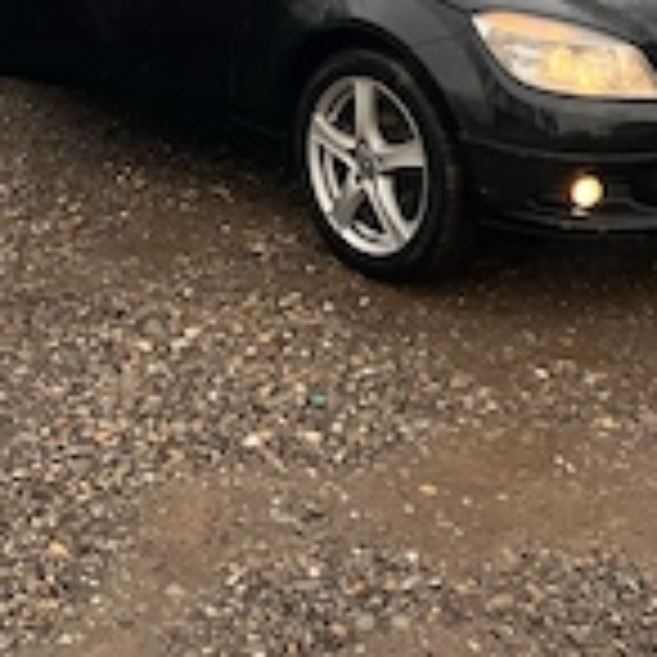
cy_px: -32
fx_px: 1353
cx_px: 315
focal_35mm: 63
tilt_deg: -9.3
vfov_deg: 25.6
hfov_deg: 27.3
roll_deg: +0.2
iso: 40
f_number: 1.5
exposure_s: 1/212
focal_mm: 5.7
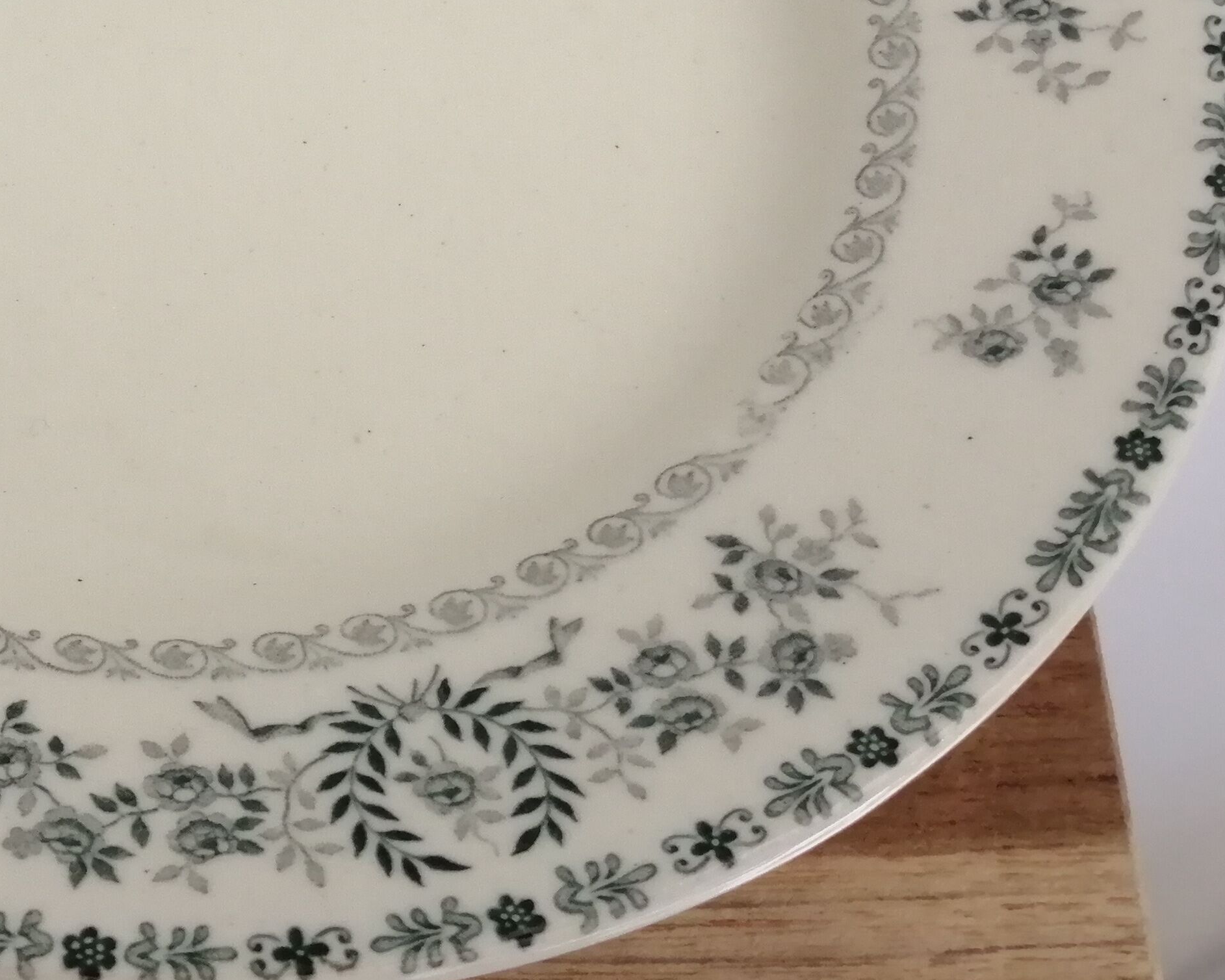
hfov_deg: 31.2
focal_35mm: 56
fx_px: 2030
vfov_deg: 26.4
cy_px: 125
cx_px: 18
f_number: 1.8
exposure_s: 1/33.3
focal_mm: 3.62
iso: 250
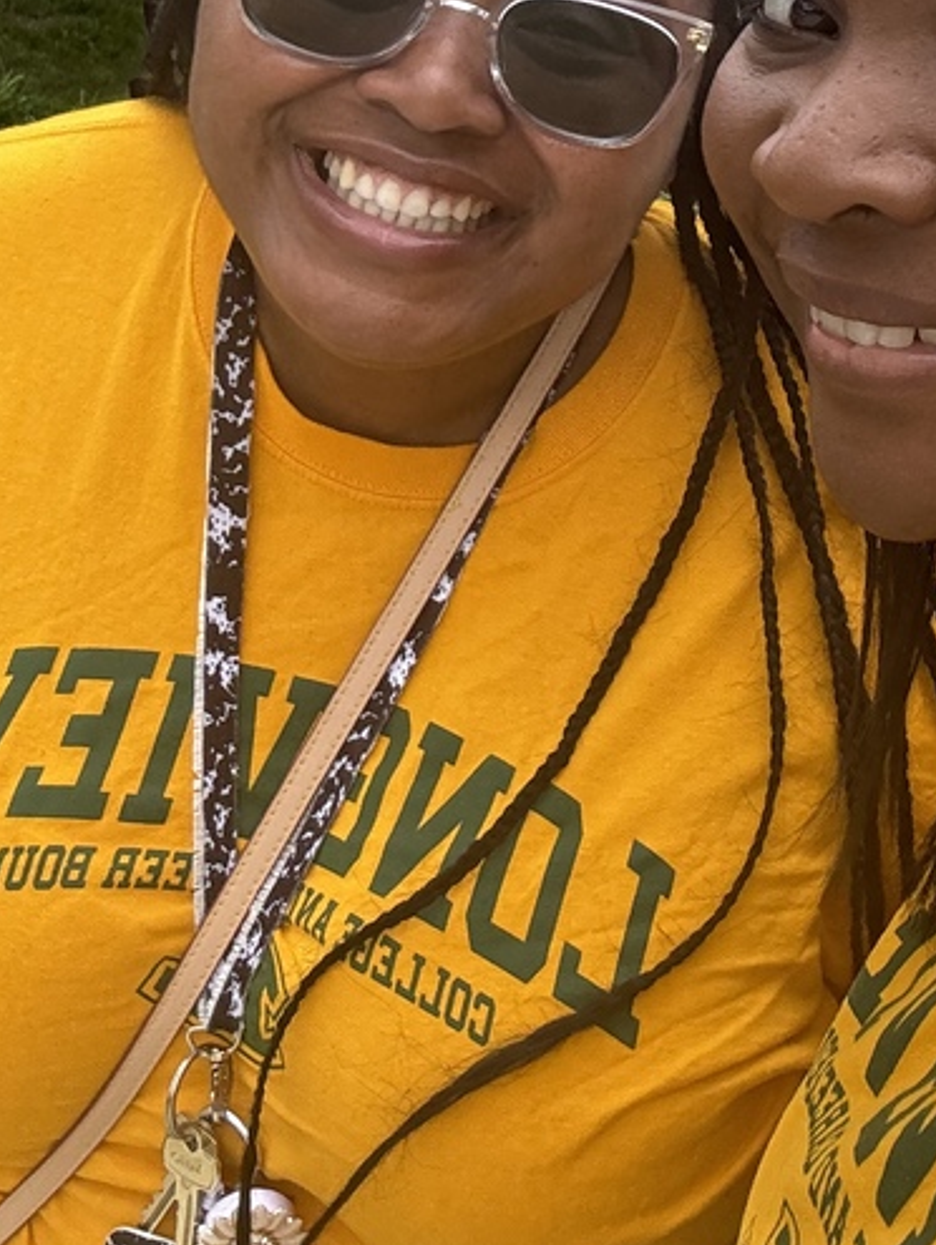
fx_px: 2232
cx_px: 742
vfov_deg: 30.7
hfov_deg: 23.4
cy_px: 317
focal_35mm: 62
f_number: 1.9
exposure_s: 1/255
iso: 25
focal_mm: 2.69
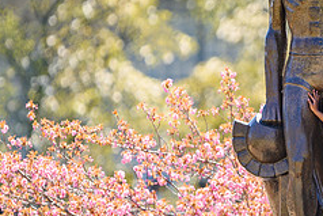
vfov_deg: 1.3
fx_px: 9785
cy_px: 98
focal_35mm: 1090
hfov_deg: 1.9
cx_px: 336
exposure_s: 1/800
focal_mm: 400
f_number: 2.8
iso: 125
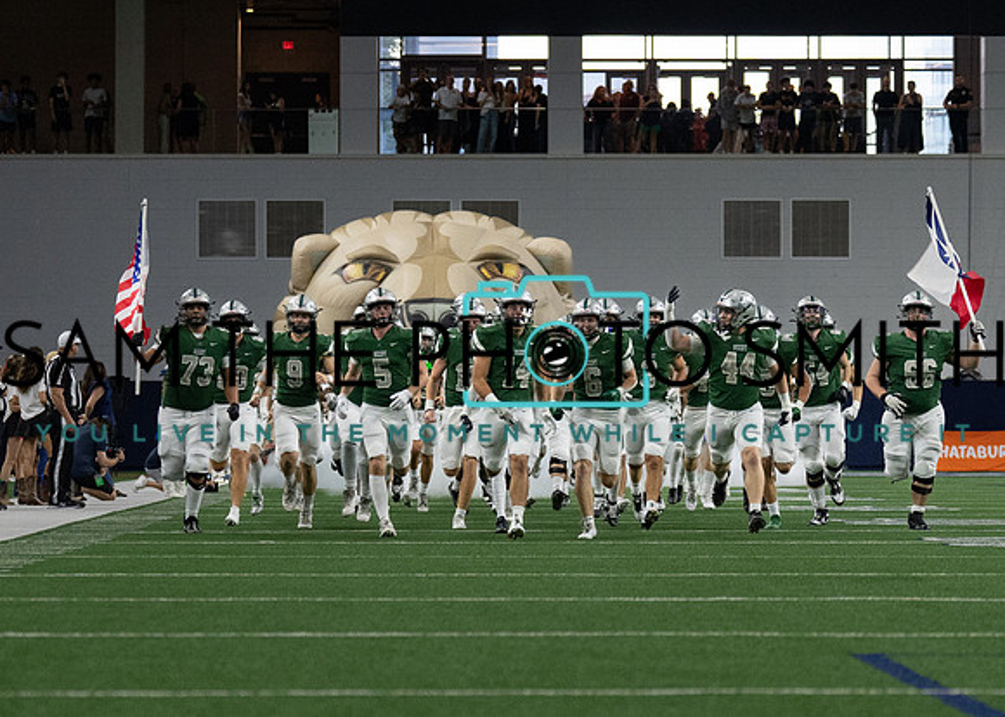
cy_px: 453
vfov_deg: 7.5
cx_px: 455
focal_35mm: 193
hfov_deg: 10.4
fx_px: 5497
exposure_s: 1/1250
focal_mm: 85
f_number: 2.8
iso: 3200
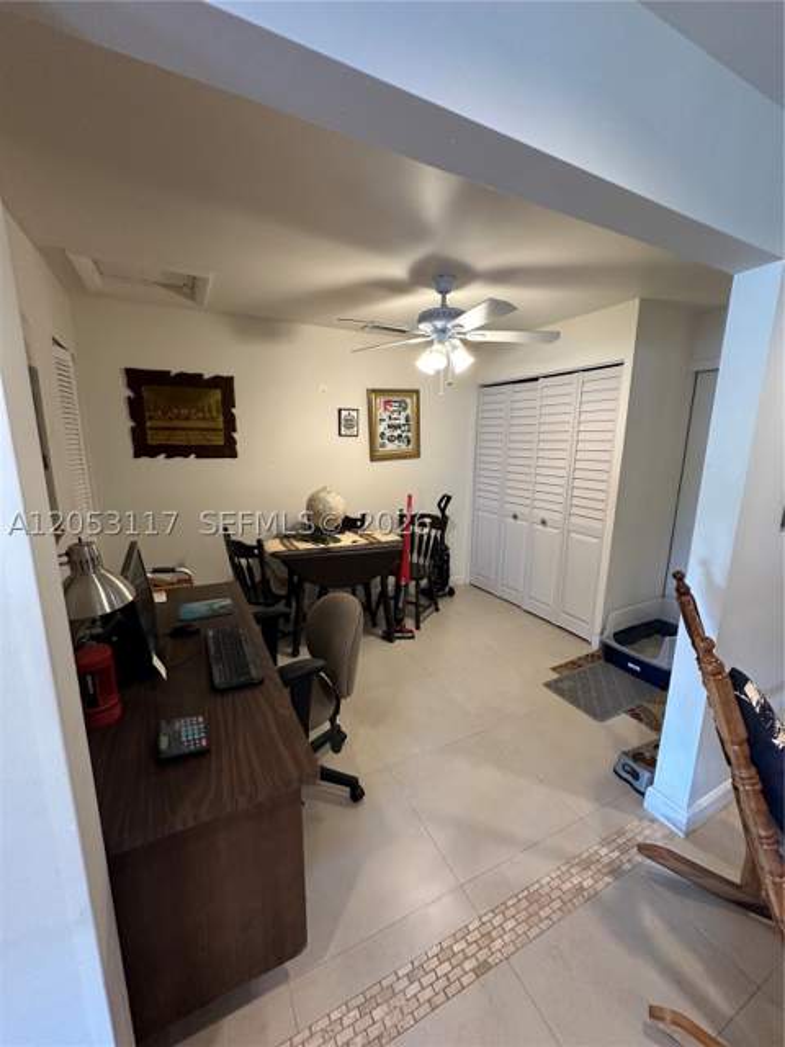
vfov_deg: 102.1
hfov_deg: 85.7
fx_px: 423
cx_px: 392
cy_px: 524
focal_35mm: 14
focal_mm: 2.22
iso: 250
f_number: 2.2
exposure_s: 1/60
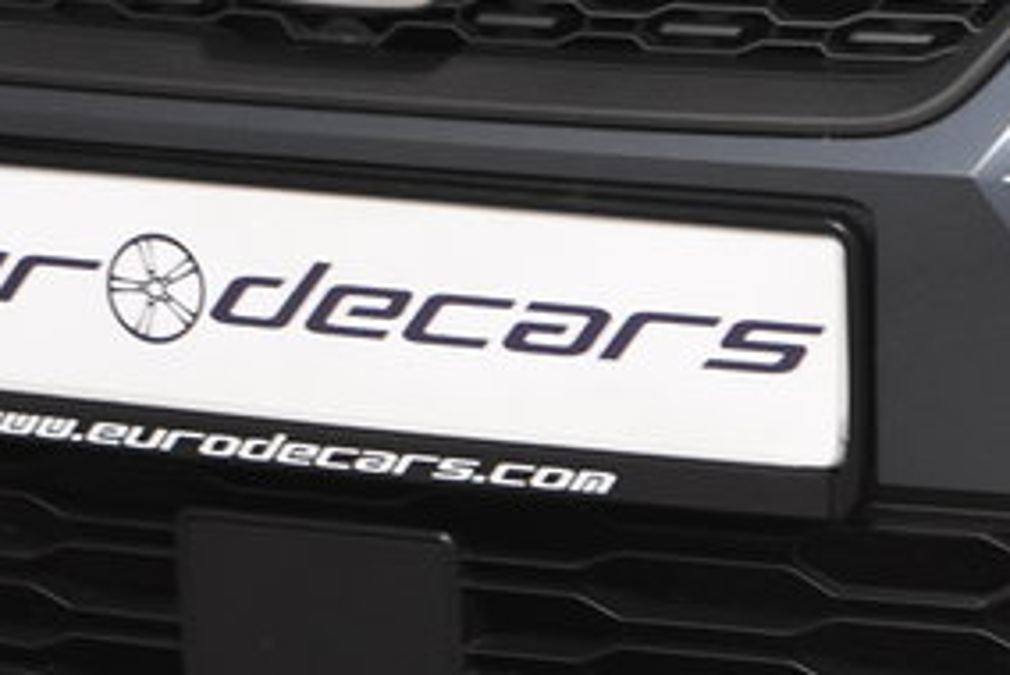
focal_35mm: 209
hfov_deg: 9.8
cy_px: 9
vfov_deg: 6.6
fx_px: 5877
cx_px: 878
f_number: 5.6
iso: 1600
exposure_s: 1/125
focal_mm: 31
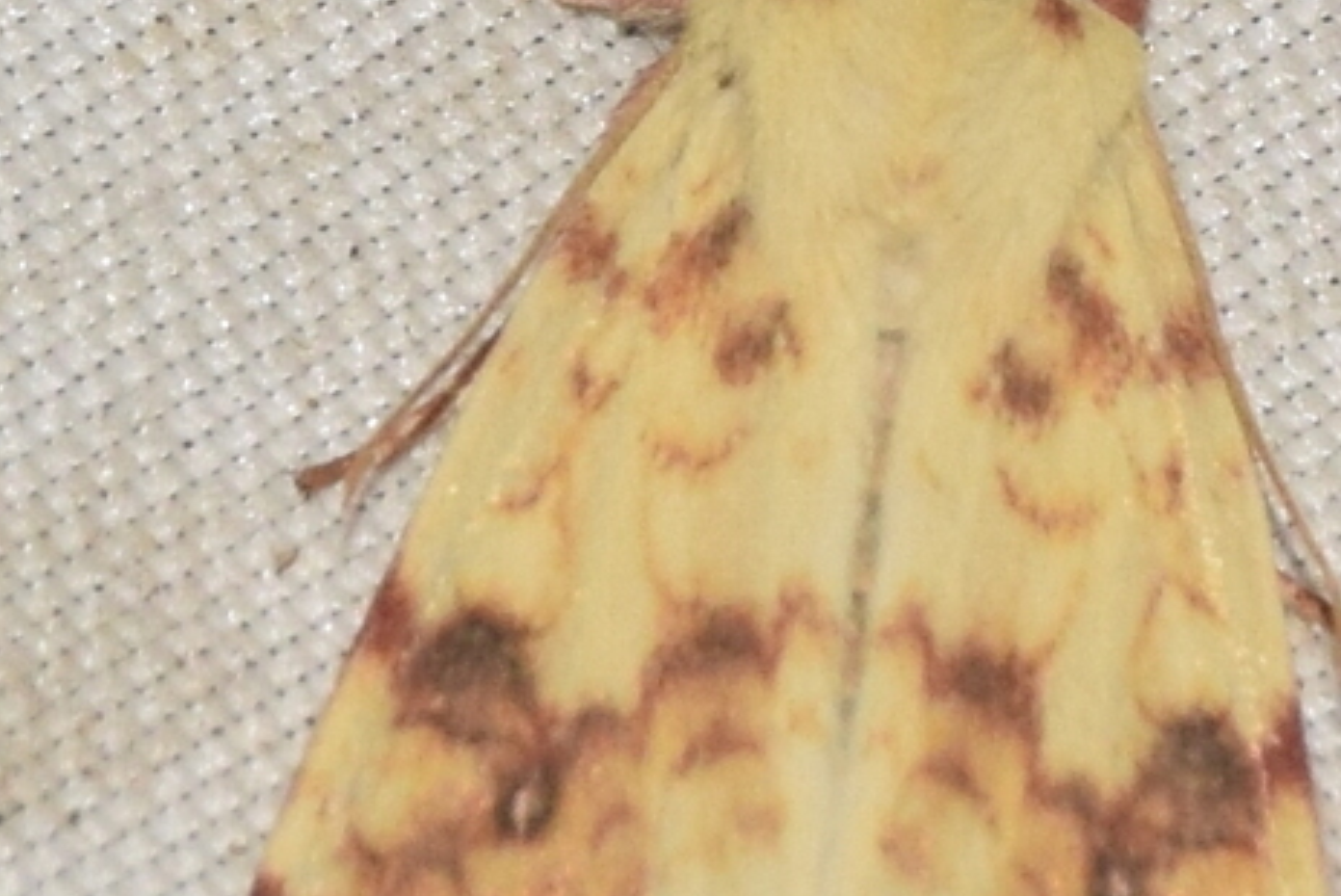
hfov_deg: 4.8
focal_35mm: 433
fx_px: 16139
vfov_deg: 3.2
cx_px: 770
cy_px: 818
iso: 400
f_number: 13
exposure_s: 1/160
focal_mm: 140
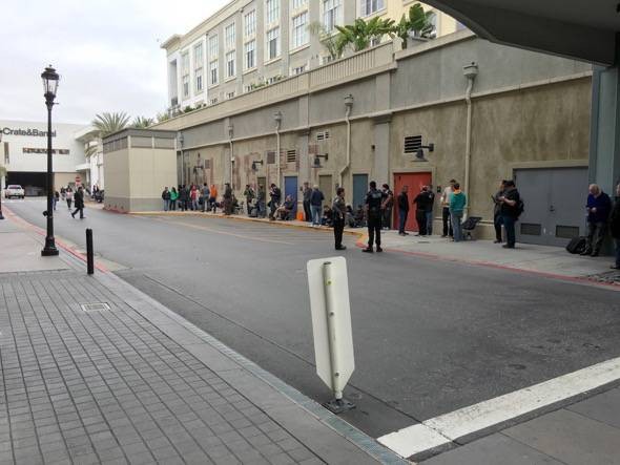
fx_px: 520
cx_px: 310
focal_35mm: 29
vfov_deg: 48.3
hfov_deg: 61.6
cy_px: 232
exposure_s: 1/172
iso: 25
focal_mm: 4.15
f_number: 2.2
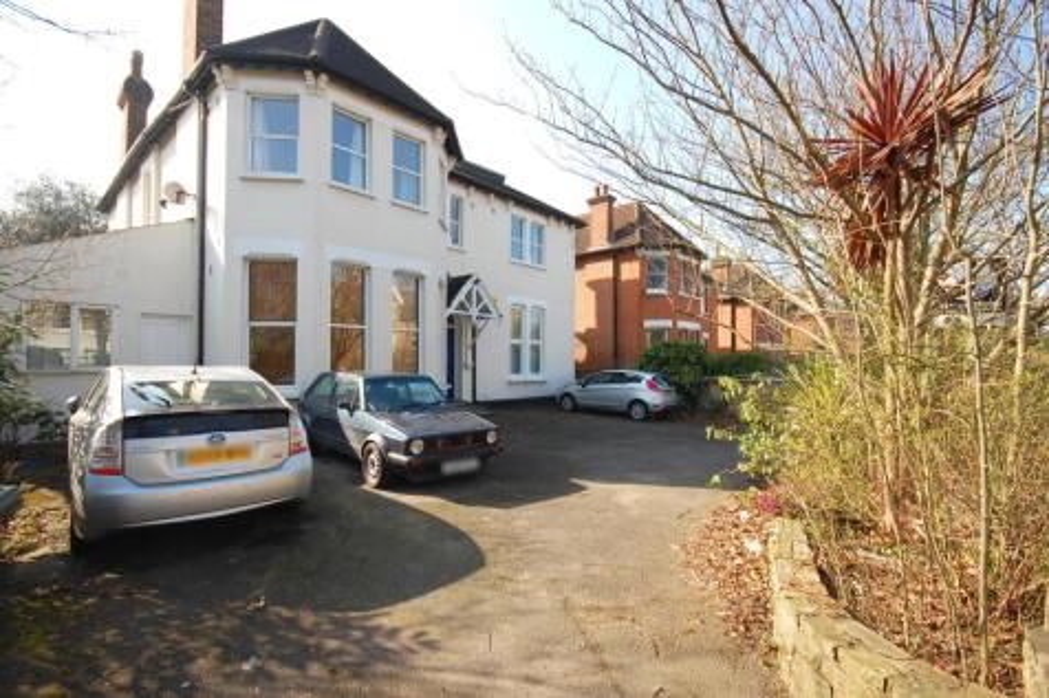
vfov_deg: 77.3
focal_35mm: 15
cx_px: 524
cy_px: 349
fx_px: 437
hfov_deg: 100.4
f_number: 7.1
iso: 200
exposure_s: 1/200
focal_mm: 10
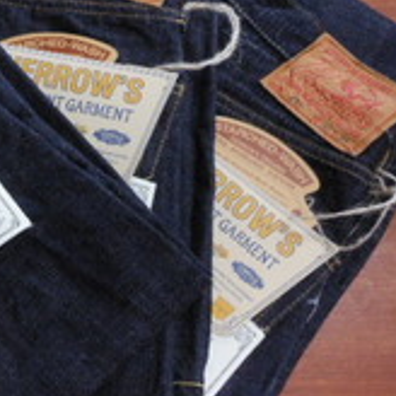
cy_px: 194
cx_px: -2
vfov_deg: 32.2
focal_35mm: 53
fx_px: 686
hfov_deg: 29.9
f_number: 3.7
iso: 200
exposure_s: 1/30
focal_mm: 5
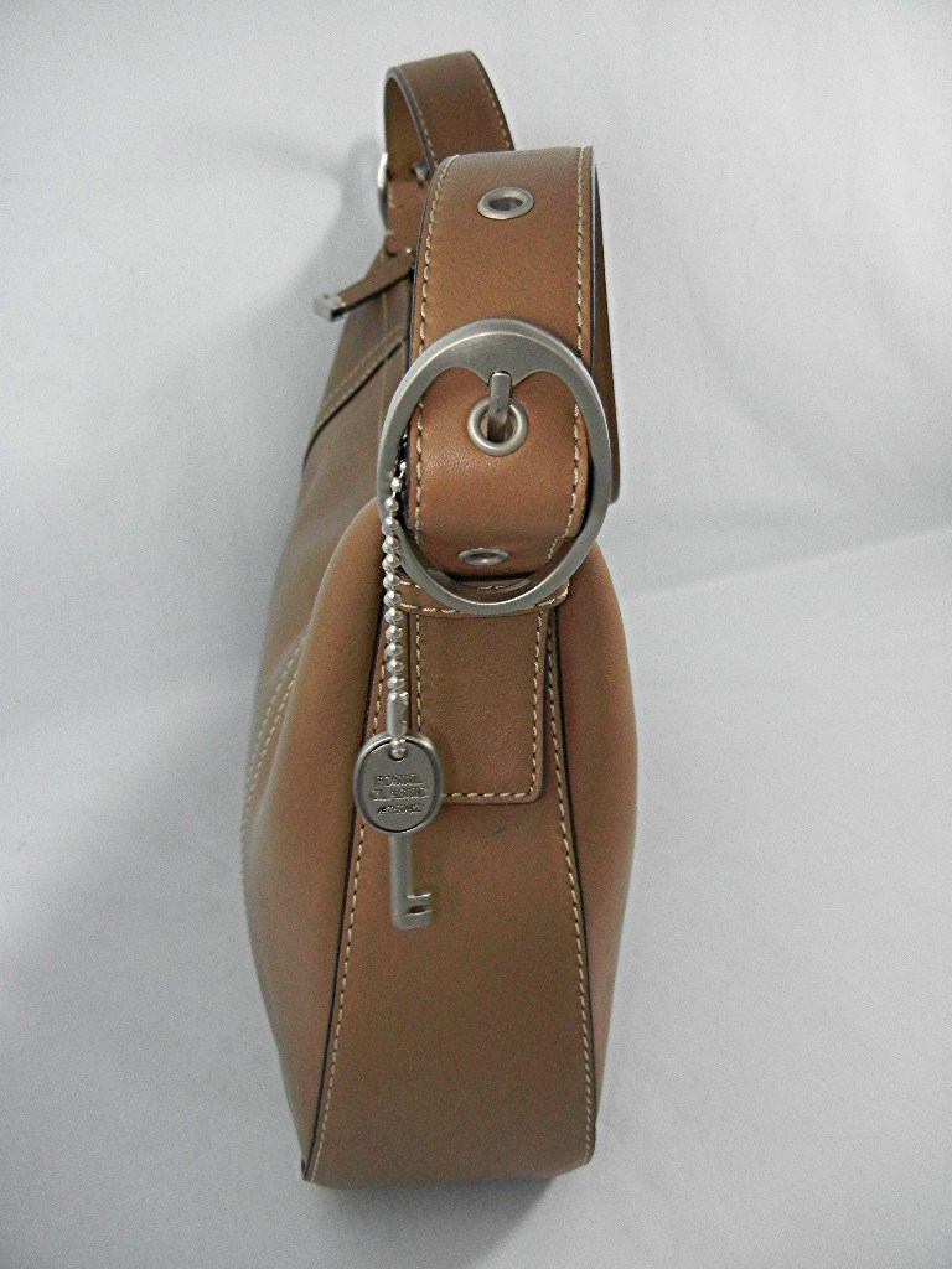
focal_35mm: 30
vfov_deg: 60.0
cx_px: 476
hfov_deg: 46.8
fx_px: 1100
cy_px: 634
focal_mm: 5.4
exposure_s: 1/30
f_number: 7
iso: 699
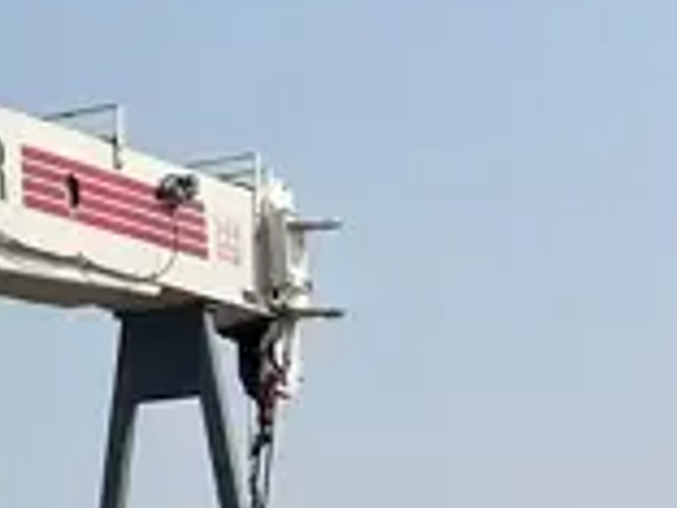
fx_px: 3129
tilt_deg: +5.5
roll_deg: -0.5
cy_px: 634
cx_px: -1154
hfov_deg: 10.1
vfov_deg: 9.1
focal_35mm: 160
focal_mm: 5.7
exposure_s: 1/8696
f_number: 1.5
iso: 50
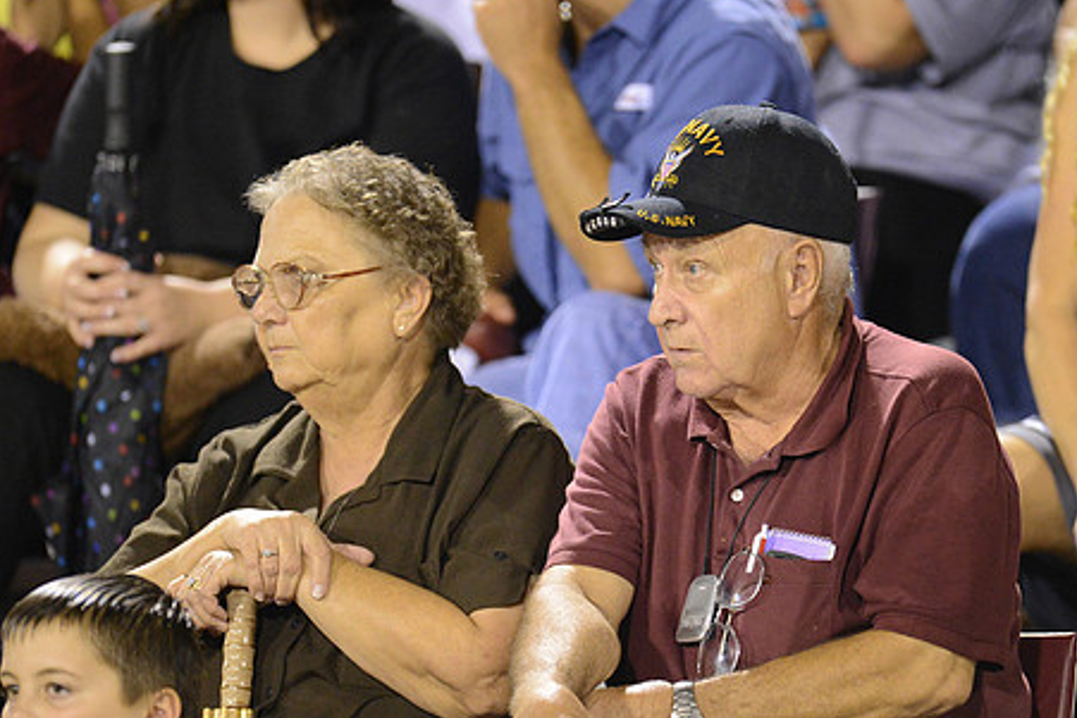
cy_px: 445
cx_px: 578
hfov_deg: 4.0
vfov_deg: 2.7
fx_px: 15381
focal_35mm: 514
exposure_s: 1/125
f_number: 2.8
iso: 6400
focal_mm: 400
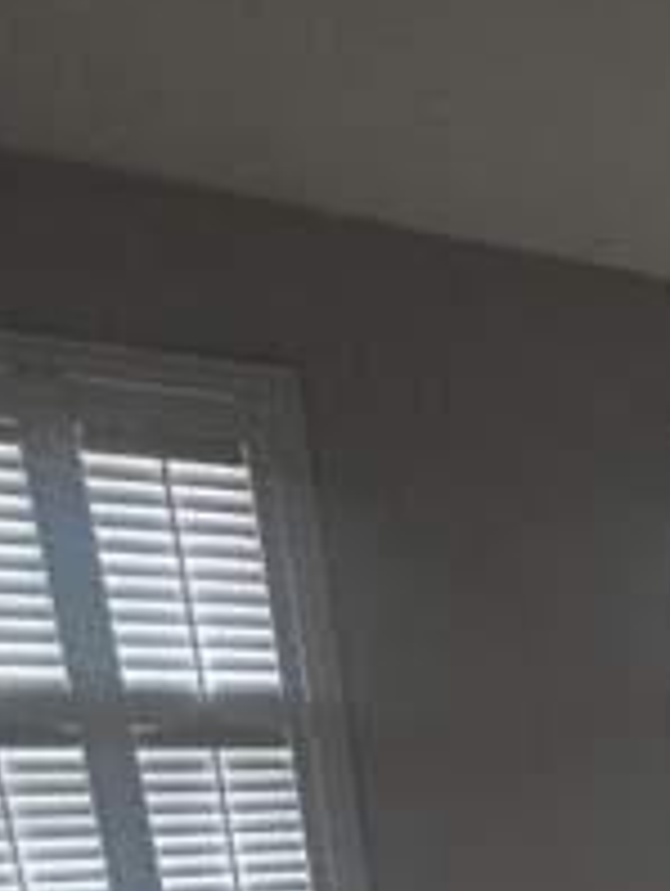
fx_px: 1082
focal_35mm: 42
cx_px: 1025
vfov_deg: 36.4
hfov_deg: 25.3
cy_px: 1026
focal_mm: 2.2
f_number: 1.9
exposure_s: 1/60
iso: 800
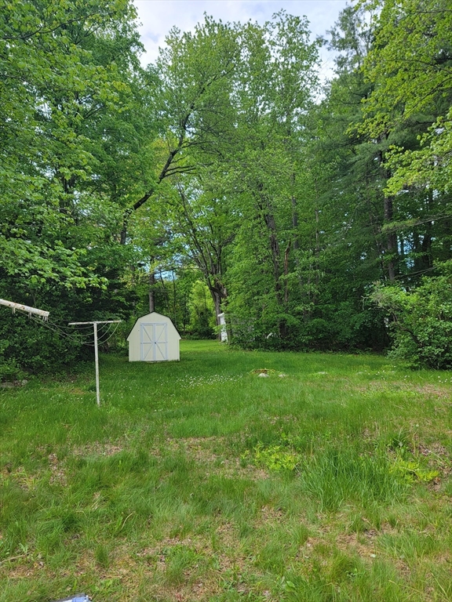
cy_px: 301
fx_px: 418
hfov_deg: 56.8
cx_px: 226
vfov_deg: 71.6
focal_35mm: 24
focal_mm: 6.7
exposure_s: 1/266
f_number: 1.8
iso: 16
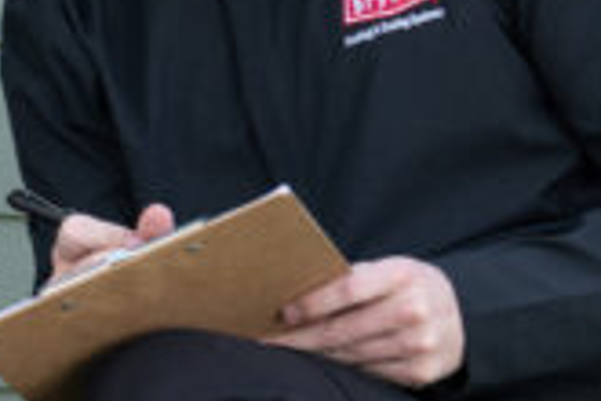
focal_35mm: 297
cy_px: 199
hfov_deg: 6.8
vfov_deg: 4.6
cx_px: -404
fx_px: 4958
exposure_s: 1/640
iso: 400
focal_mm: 48
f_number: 4.5
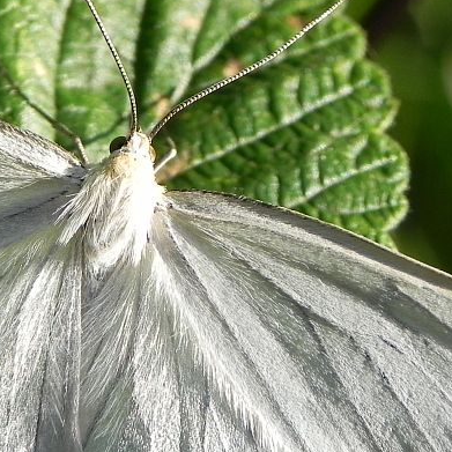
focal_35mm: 243
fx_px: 3590
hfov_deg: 7.2
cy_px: 298
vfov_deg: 7.2
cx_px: 68
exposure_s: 1/480
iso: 160
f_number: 4
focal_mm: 18.8
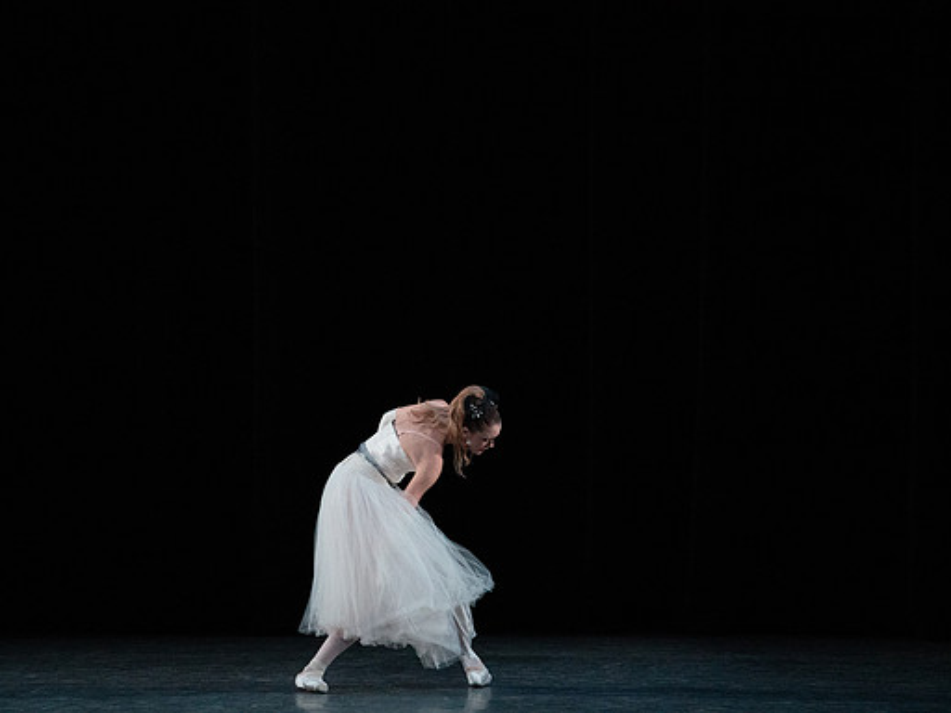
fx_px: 5989
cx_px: 418
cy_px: 357
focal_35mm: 218
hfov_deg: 9.1
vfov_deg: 6.8
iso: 16000
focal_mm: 200
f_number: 5.6
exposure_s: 1/400
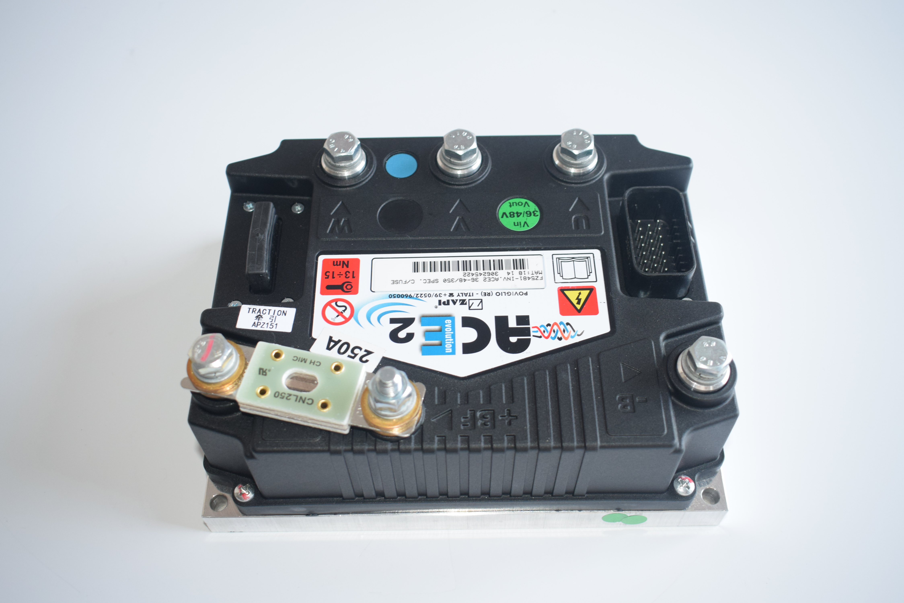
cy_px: 302
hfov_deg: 53.1
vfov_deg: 36.9
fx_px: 904
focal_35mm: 36
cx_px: 452
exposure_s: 1/60
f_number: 5
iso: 800
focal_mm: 24
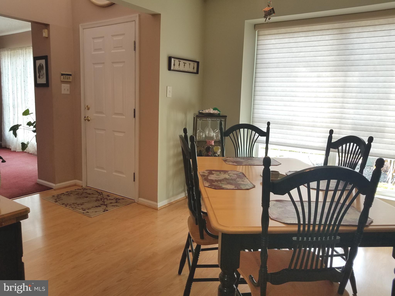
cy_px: 148
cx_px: 198
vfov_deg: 53.1
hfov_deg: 67.3
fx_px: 297
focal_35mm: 26
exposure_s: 1/120
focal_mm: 4.2
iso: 50
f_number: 1.7
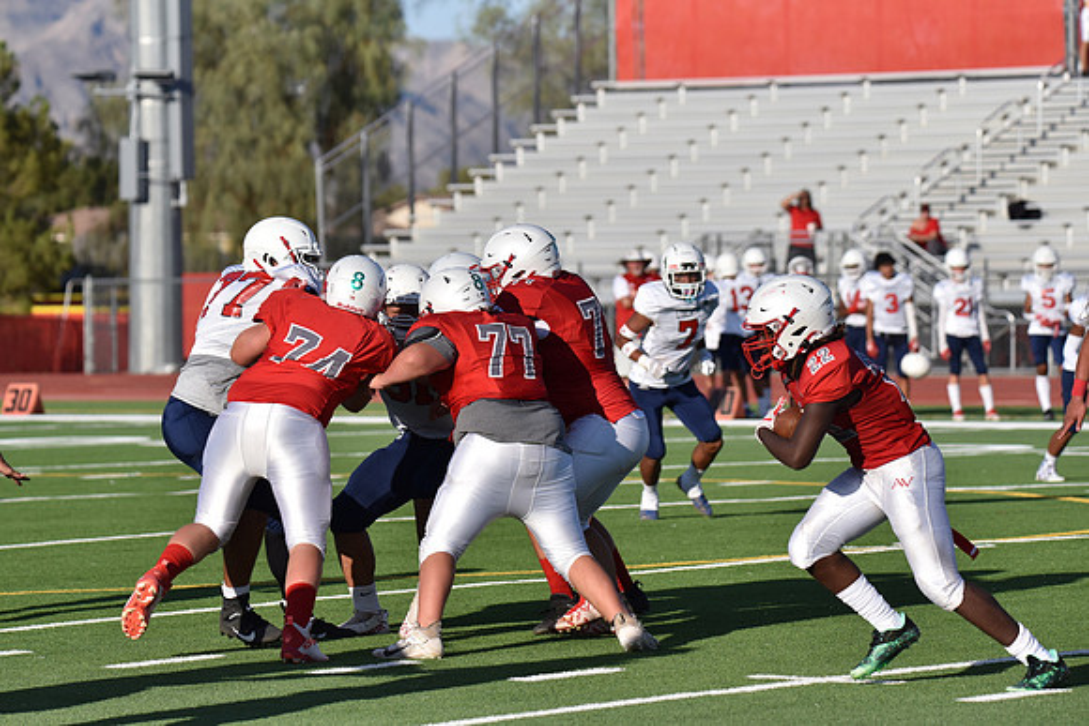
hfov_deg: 9.8
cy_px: 363
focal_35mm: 210
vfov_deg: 6.5
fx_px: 6354
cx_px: 544
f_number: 5.6
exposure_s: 1/4000
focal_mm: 210
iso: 500
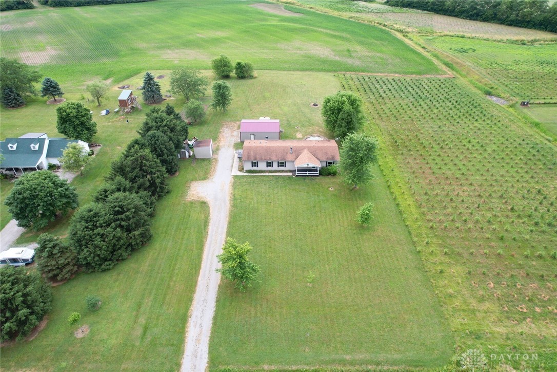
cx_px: 278
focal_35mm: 22
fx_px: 340
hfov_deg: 78.6
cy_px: 186
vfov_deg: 57.2
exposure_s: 1/180
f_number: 2.8
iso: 100
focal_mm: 8.38
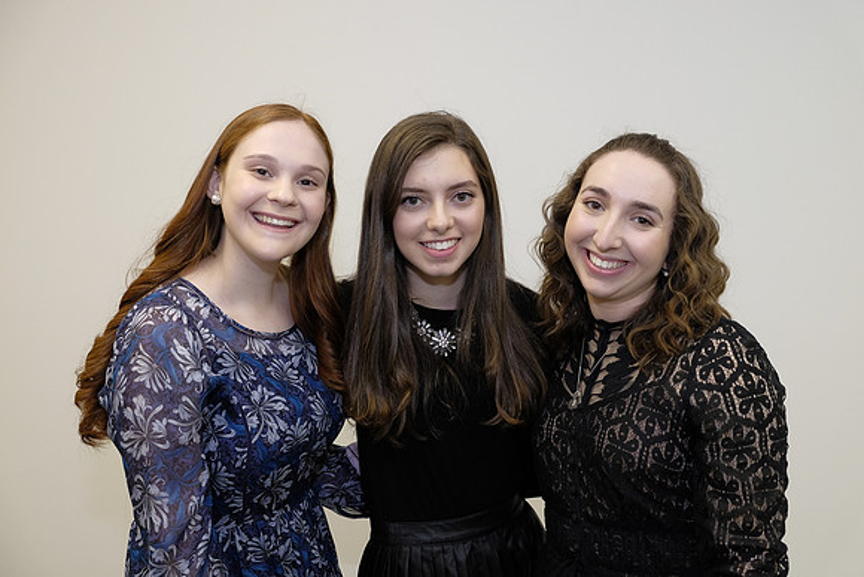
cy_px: 288
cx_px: 432
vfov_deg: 36.9
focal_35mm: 36
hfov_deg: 53.1
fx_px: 864
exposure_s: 1/125
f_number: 3.2
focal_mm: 24.3
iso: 1000
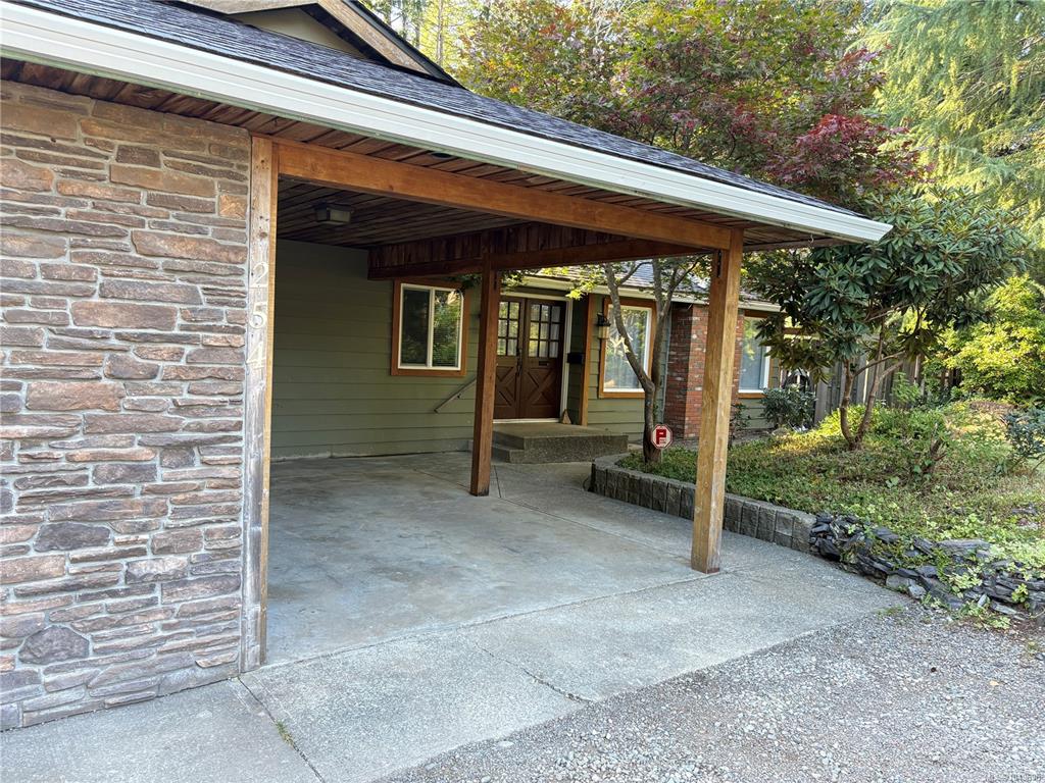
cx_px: 522
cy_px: 392
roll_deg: -2.9
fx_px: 785
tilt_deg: -3.5
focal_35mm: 26
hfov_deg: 67.3
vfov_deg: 53.1
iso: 125
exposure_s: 1/85
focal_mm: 5.96
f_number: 1.6
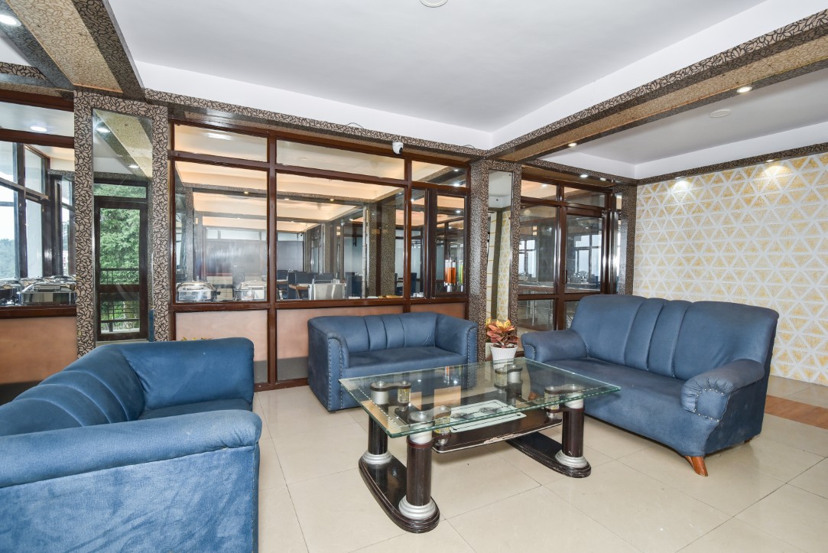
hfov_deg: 96.7
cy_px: 276
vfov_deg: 73.8
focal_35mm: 16
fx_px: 368
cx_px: 414
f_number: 8
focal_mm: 16
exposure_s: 1/100
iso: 500
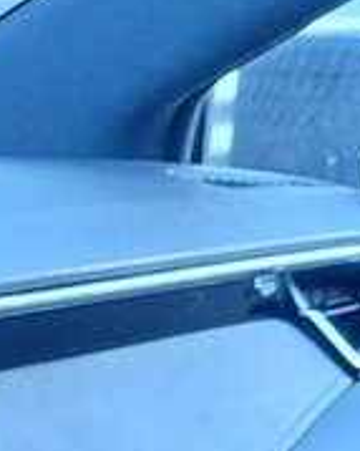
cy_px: 1305
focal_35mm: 181
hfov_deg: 8.2
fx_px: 2413
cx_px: -310
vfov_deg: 8.9
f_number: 1.8
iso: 200
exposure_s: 1/50
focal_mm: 5.54
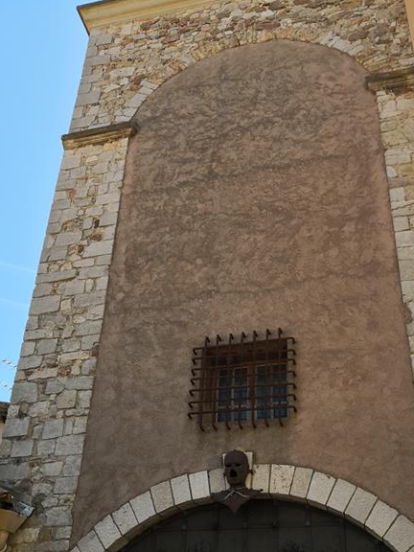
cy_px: 364
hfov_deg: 39.5
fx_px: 574
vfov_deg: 50.5
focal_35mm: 36
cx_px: 242
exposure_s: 1/1099
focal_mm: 3.95
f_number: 1.6
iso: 50
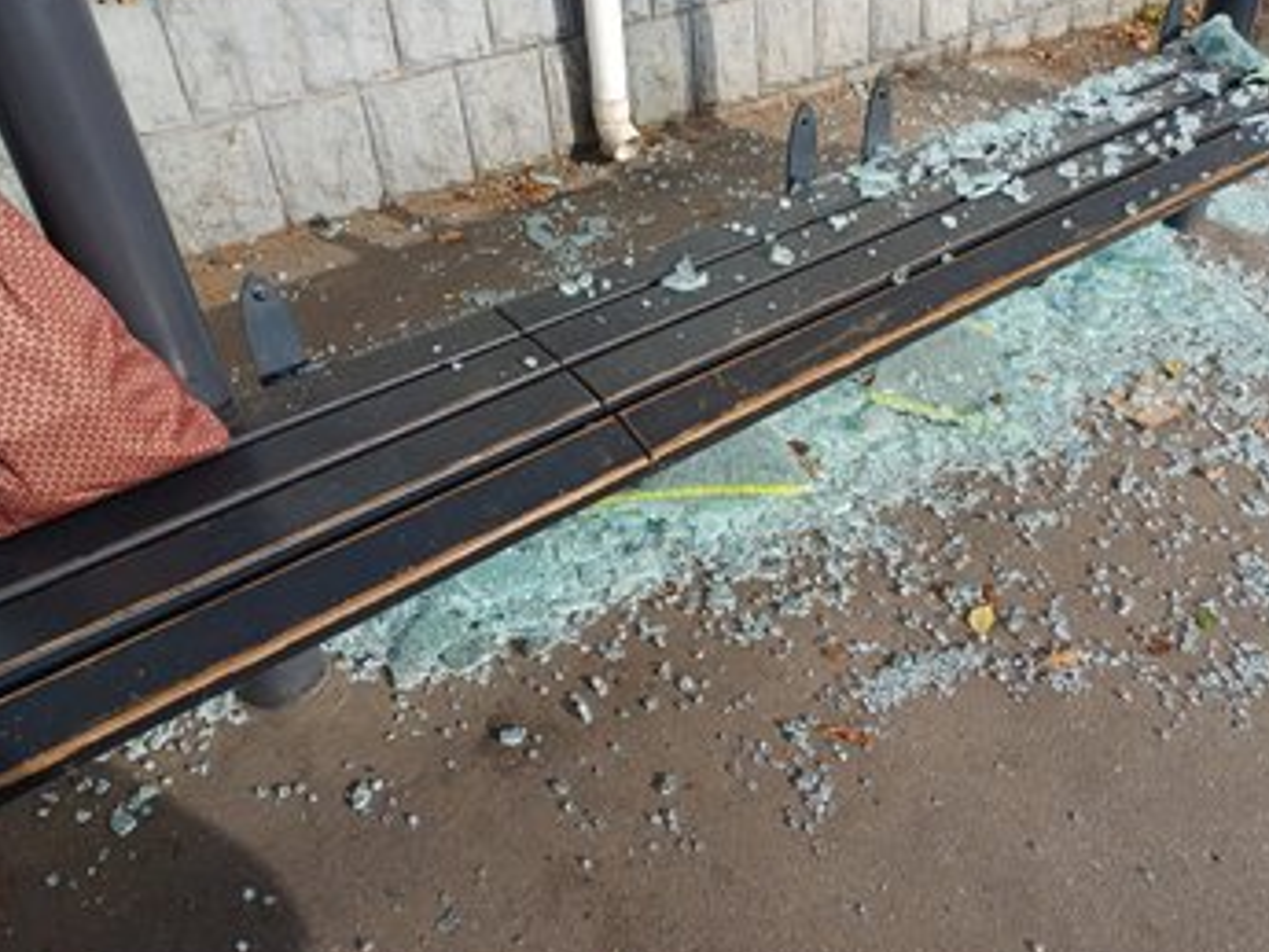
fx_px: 1063
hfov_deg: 61.4
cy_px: 441
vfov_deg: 48.2
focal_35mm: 29
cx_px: 728
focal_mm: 4.65
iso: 50
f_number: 1.8
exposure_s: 1/717
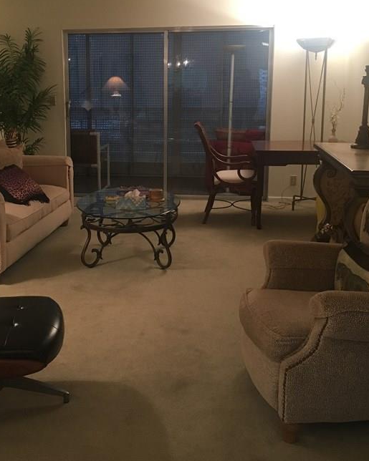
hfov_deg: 33.2
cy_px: 202
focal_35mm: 45
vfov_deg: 41.1
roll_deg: -0.6
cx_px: 131
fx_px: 614
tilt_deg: -10.0
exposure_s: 1/30
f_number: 2.2
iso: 125
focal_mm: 4.15
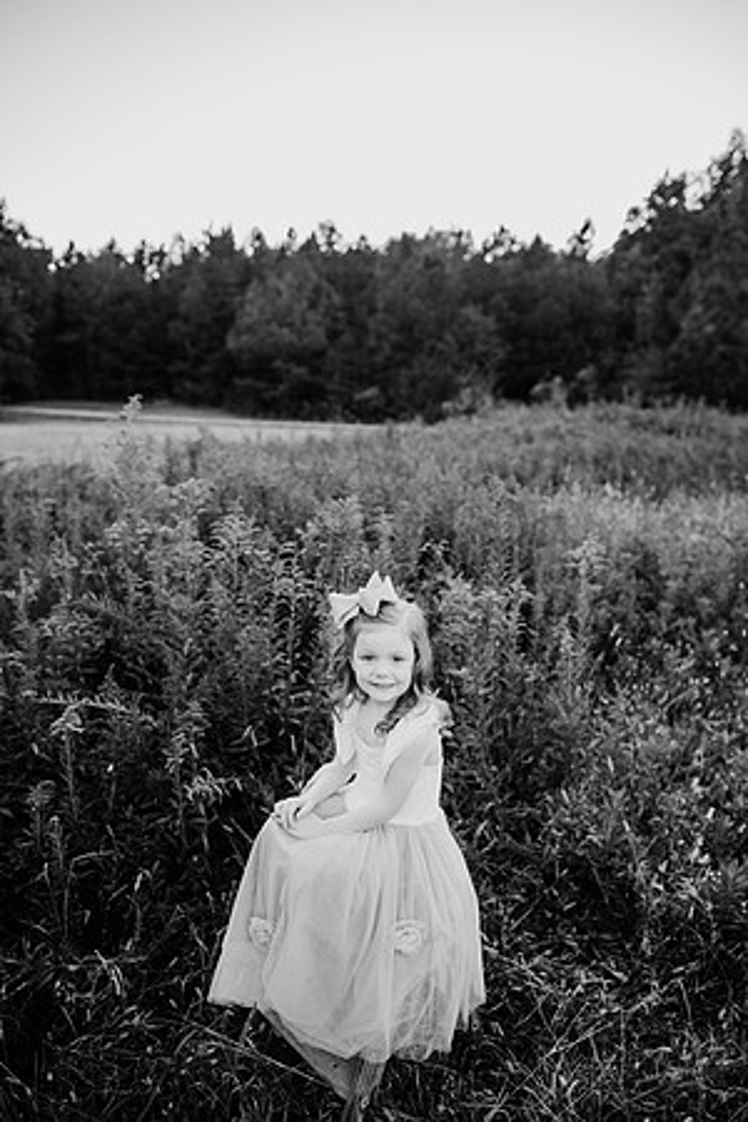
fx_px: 748
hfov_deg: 53.1
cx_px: 374
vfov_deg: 73.7
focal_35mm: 24
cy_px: 561
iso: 250
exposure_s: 1/640
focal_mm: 24
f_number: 2.5
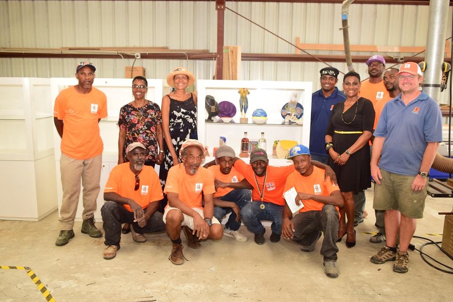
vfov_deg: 43.6
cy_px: 151
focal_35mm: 30
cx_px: 226
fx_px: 377
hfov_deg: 61.9
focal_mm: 20
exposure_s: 1/100
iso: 1600
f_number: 5.6
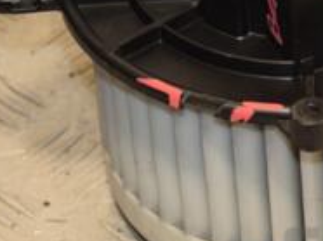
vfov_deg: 5.1
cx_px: 252
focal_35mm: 289
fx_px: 2693
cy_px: 23
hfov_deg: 6.9
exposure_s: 1/160
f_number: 5.3
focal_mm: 62
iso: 800
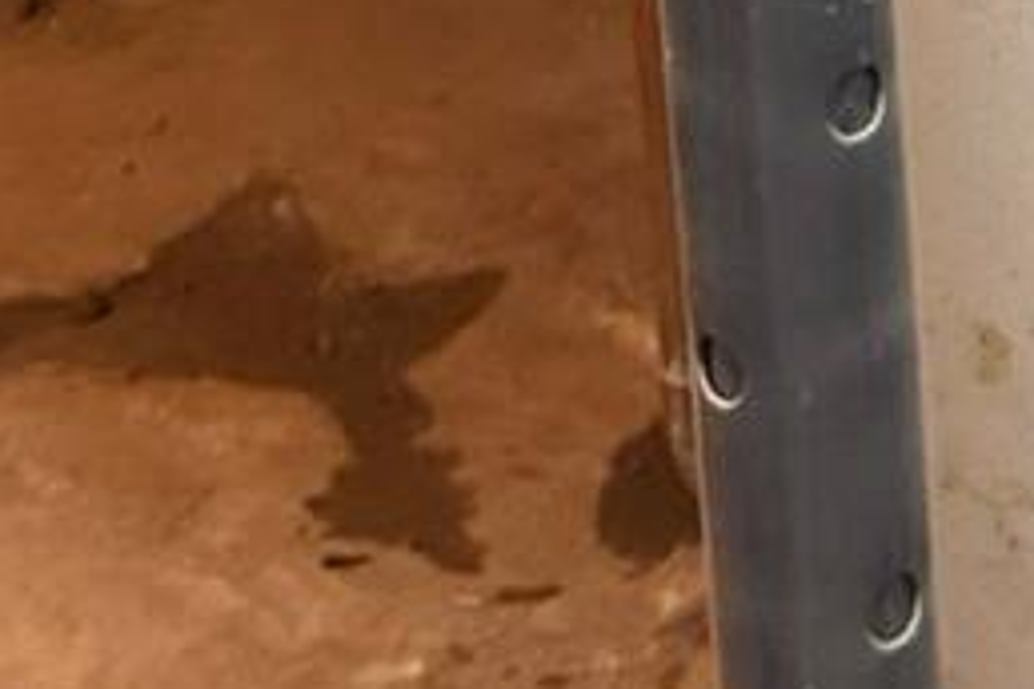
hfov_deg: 10.1
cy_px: -857
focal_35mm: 198
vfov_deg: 6.6
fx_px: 5687
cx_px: 1499
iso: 640
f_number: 1.78
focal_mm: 6.76
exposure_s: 1/40
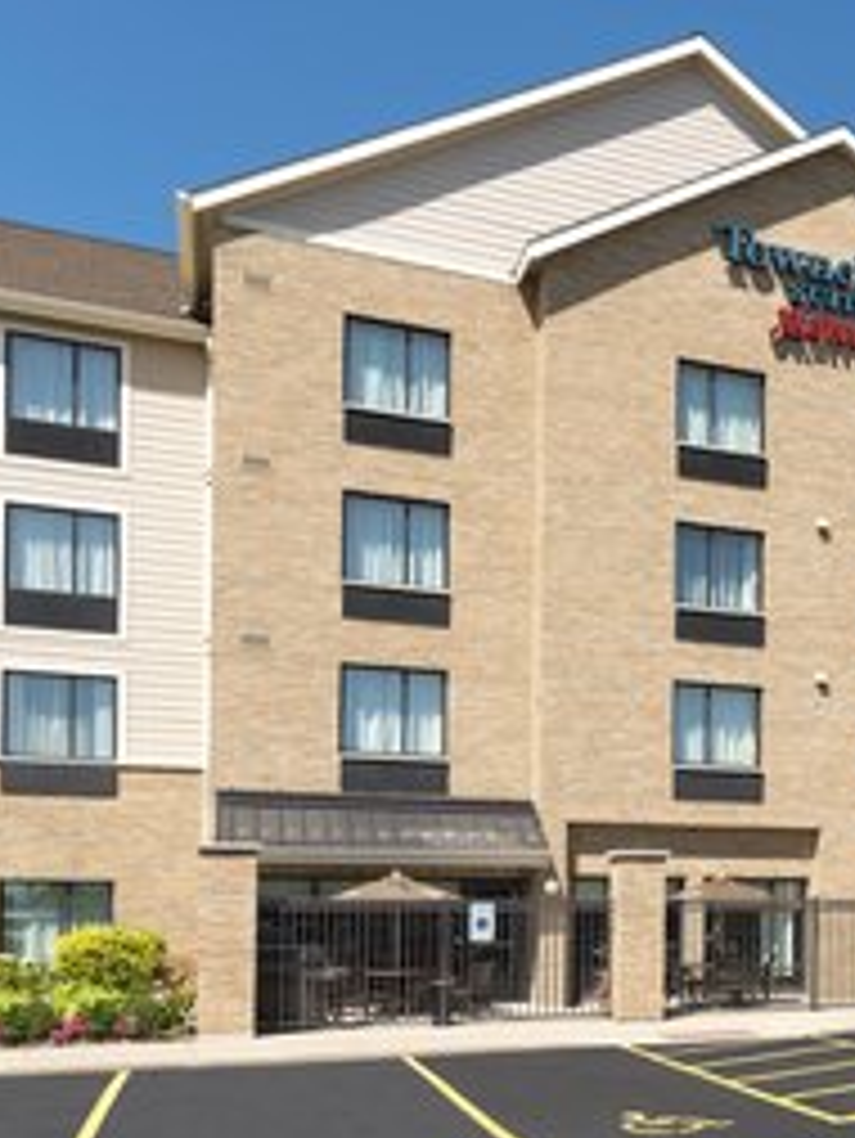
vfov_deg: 52.6
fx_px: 1152
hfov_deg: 36.7
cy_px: 571
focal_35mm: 35
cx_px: 846
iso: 100
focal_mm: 24
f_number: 10
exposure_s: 1/125
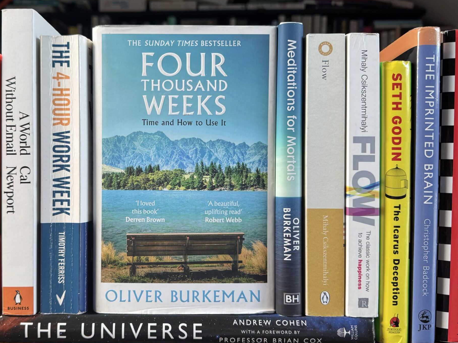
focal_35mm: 34
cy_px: 171
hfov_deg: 53.5
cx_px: 177
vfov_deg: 41.8
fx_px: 450
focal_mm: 6.76
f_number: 1.78
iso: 200
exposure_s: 1/121
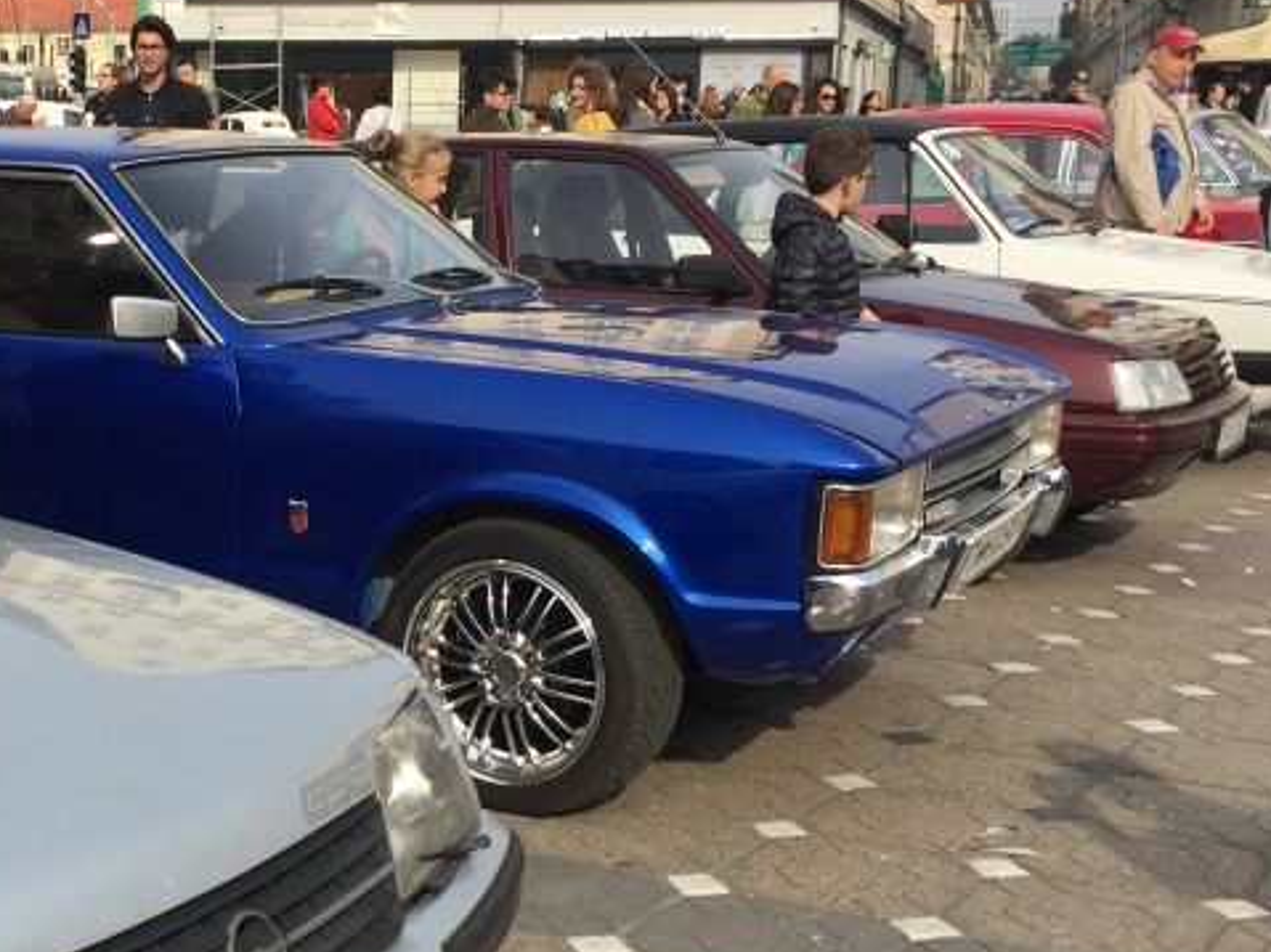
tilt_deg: -9.9
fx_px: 2276
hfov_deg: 29.9
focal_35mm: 62
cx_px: 138
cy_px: 554
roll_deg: +0.2
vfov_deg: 23.6
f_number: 2.2
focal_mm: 4.15
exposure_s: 1/1721
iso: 32
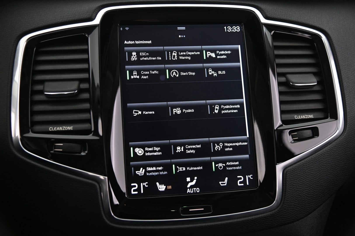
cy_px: 118
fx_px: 394
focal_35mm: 40
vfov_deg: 33.3
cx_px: 178
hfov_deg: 48.5
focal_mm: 40
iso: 2000
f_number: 4
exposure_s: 1/20
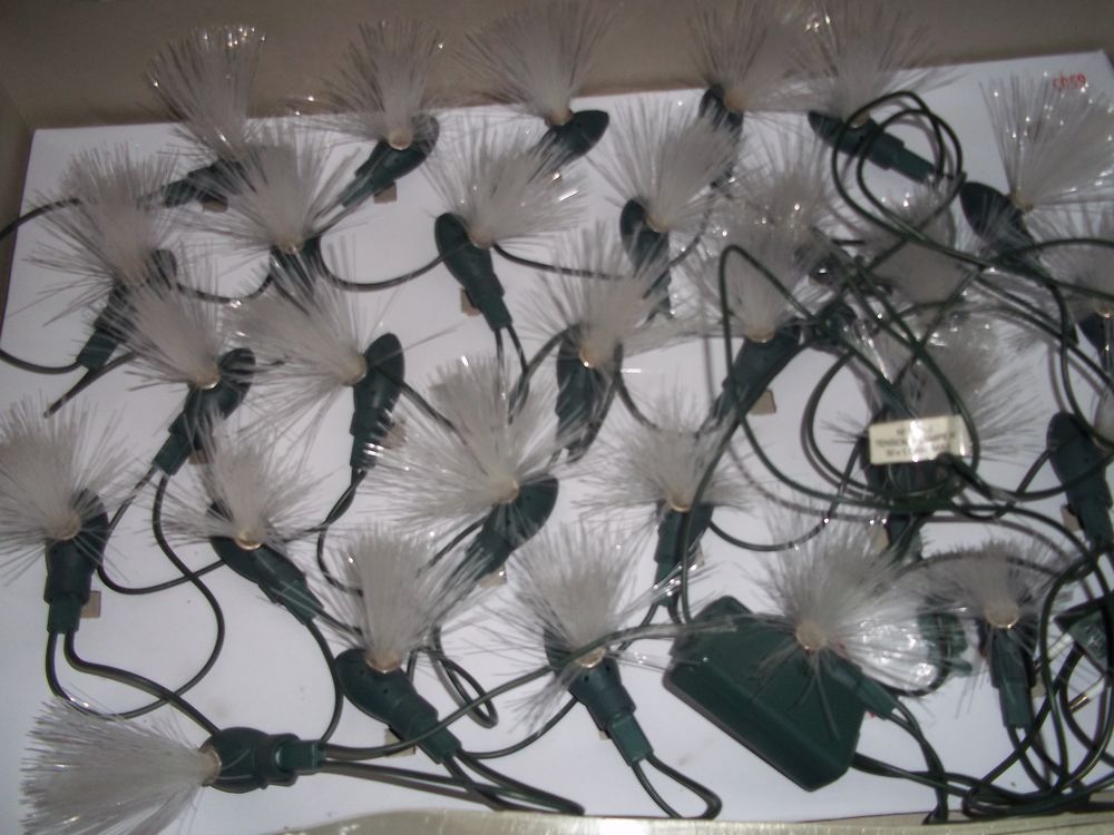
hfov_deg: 51.4
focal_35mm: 36
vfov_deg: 39.7
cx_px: 557
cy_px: 418
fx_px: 1159
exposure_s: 1/30
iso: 80
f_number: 3.1
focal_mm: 6.5
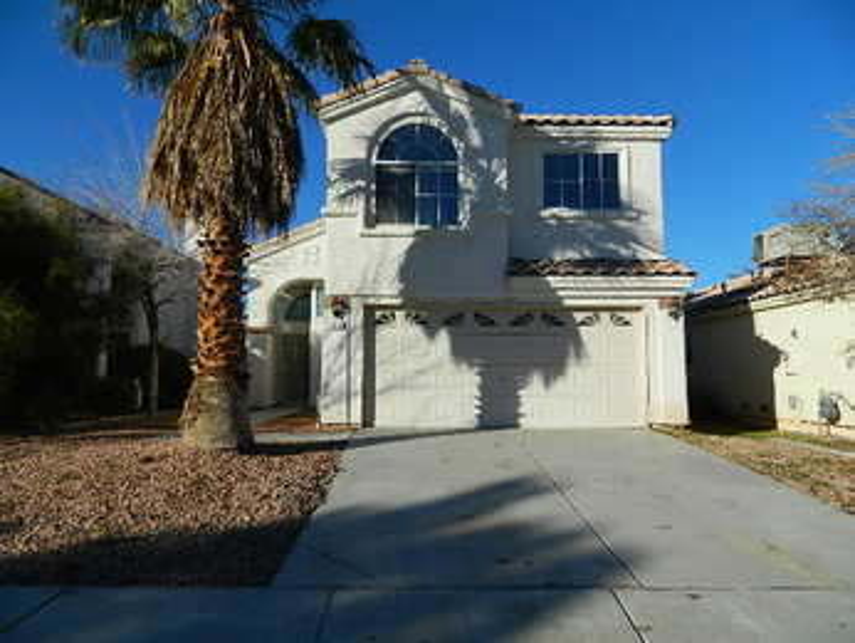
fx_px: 618
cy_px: 322
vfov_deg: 54.9
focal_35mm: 25
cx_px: 428
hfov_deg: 69.4
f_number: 8.7
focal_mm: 4.5
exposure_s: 1/200
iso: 80
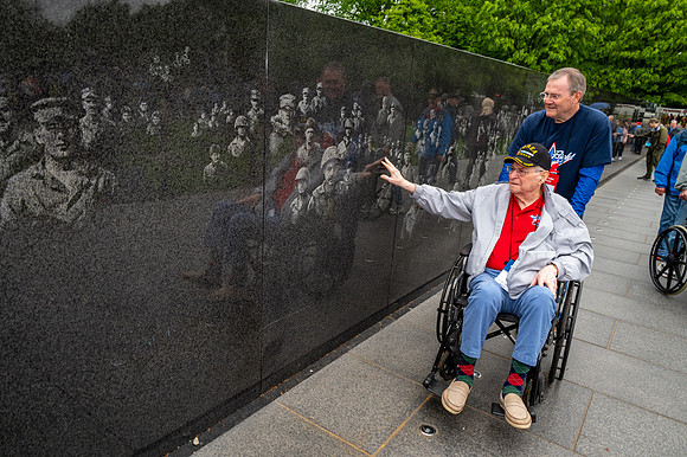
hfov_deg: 70.5
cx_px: 344
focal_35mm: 26
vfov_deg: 50.4
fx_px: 486
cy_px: 228
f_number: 8
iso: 2200
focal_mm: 25.5
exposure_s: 1/640
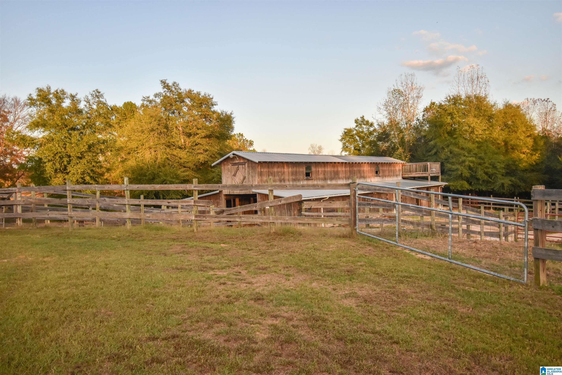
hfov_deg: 61.9
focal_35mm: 30
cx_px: 281
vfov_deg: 43.6
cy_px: 188
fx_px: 468
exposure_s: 1/1000
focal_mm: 20
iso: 720
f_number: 5.6
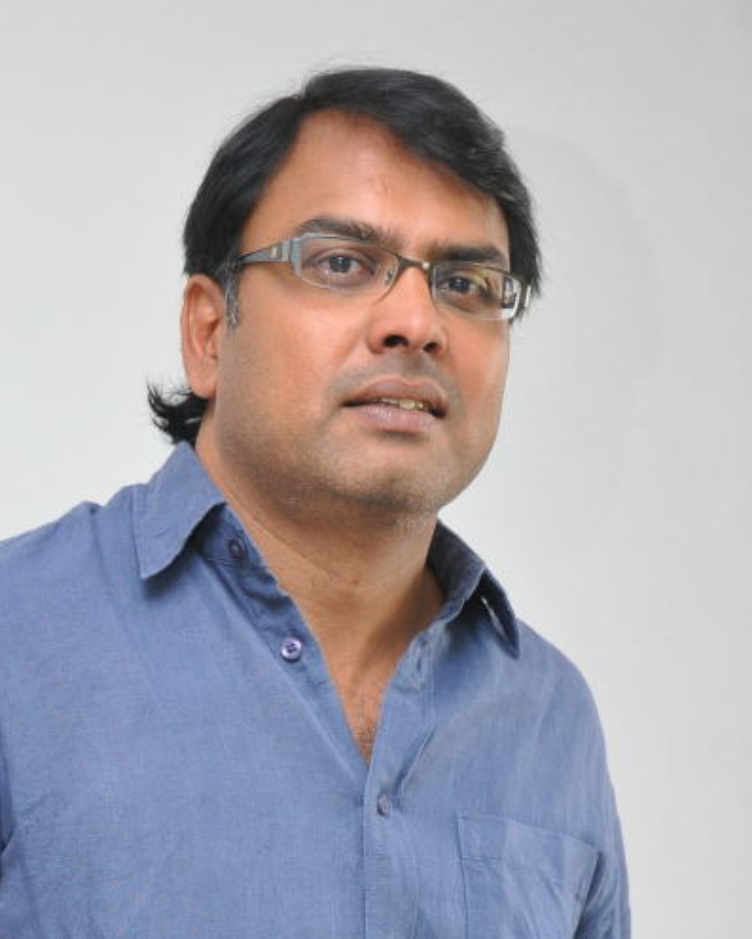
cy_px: 962
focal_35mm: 116
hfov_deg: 13.3
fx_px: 3226
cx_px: 277
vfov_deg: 16.2
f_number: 5.6
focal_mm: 40
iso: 800
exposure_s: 1/60
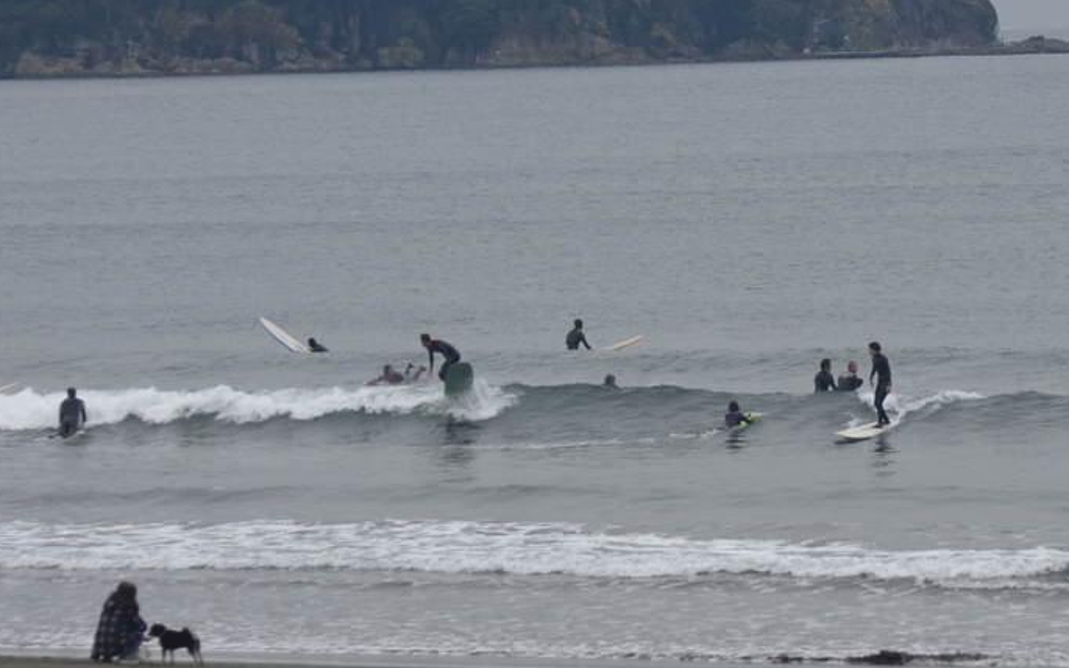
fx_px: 9031
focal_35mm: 310
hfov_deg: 6.8
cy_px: 343
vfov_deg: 4.2
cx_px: 701
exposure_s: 1/1000
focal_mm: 116
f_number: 4.8
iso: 400
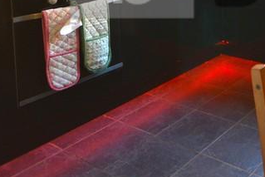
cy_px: -40
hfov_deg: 36.2
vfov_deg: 25.5
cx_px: 285
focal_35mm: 47
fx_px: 346
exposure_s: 1/60
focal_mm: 10
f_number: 4
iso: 1250
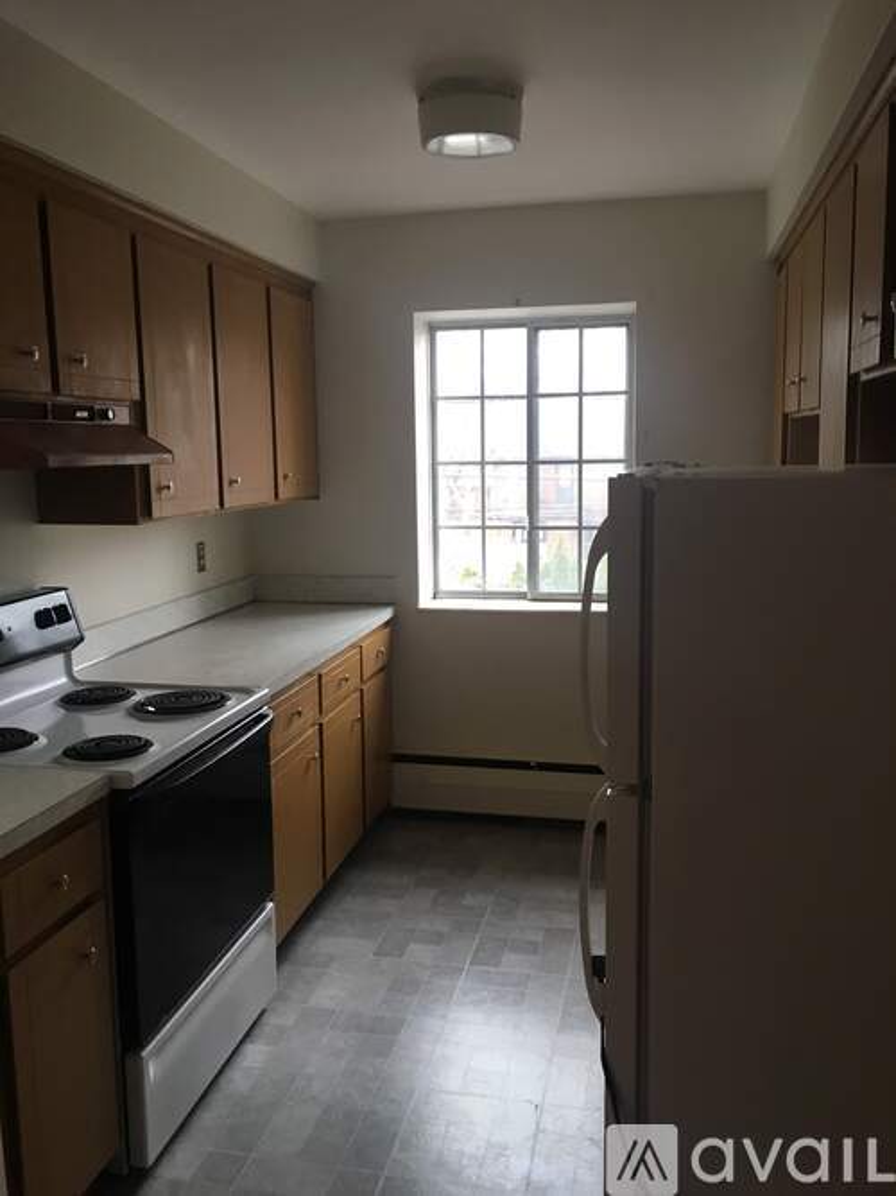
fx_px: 1001
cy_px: 598
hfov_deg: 48.2
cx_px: 448
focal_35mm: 29
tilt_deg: -5.9
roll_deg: +0.0
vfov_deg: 61.7
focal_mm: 4.15
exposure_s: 1/30
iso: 25
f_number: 2.2
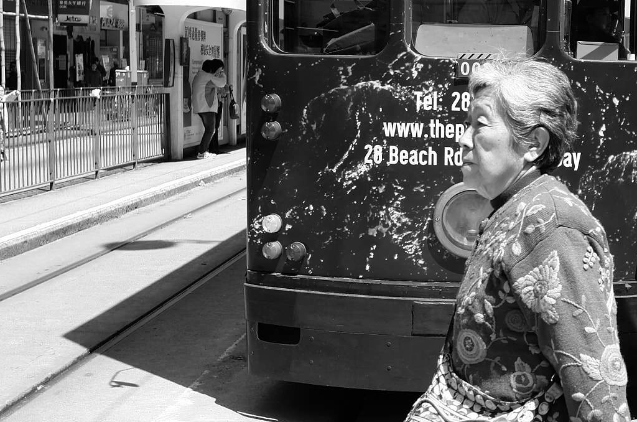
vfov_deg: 19.9
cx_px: 553
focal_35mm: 68
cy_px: 174
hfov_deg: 28.7
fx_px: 1201
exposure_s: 1/500
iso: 100
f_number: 4.5
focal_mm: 23
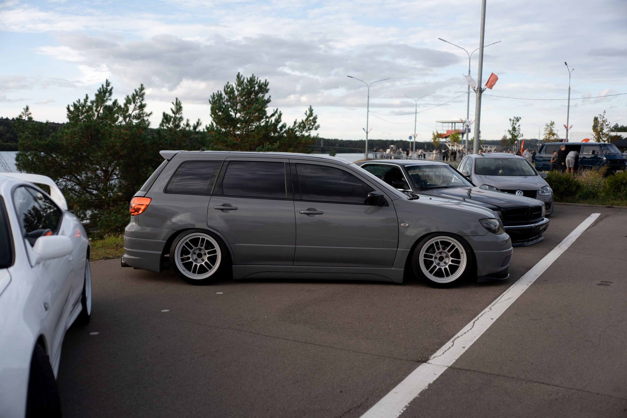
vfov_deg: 37.9
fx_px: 610
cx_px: 314
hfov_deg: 54.4
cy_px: 209
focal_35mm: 35
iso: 100
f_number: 2.2
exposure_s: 1/1600
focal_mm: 35
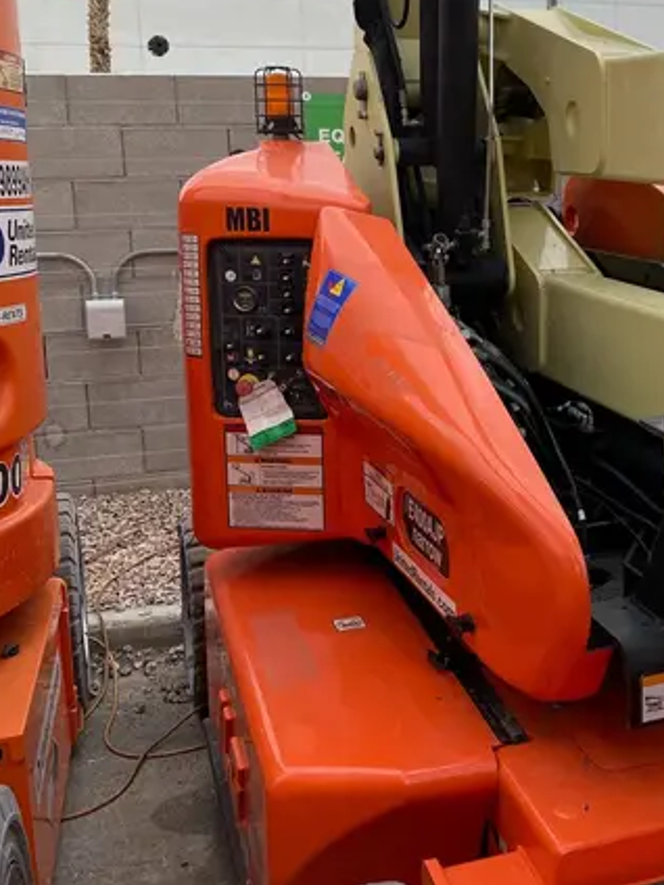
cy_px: 350
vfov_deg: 41.9
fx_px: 1151
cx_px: 551
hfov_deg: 31.2
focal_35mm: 45
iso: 32
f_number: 1.8
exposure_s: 1/220
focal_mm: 4.25
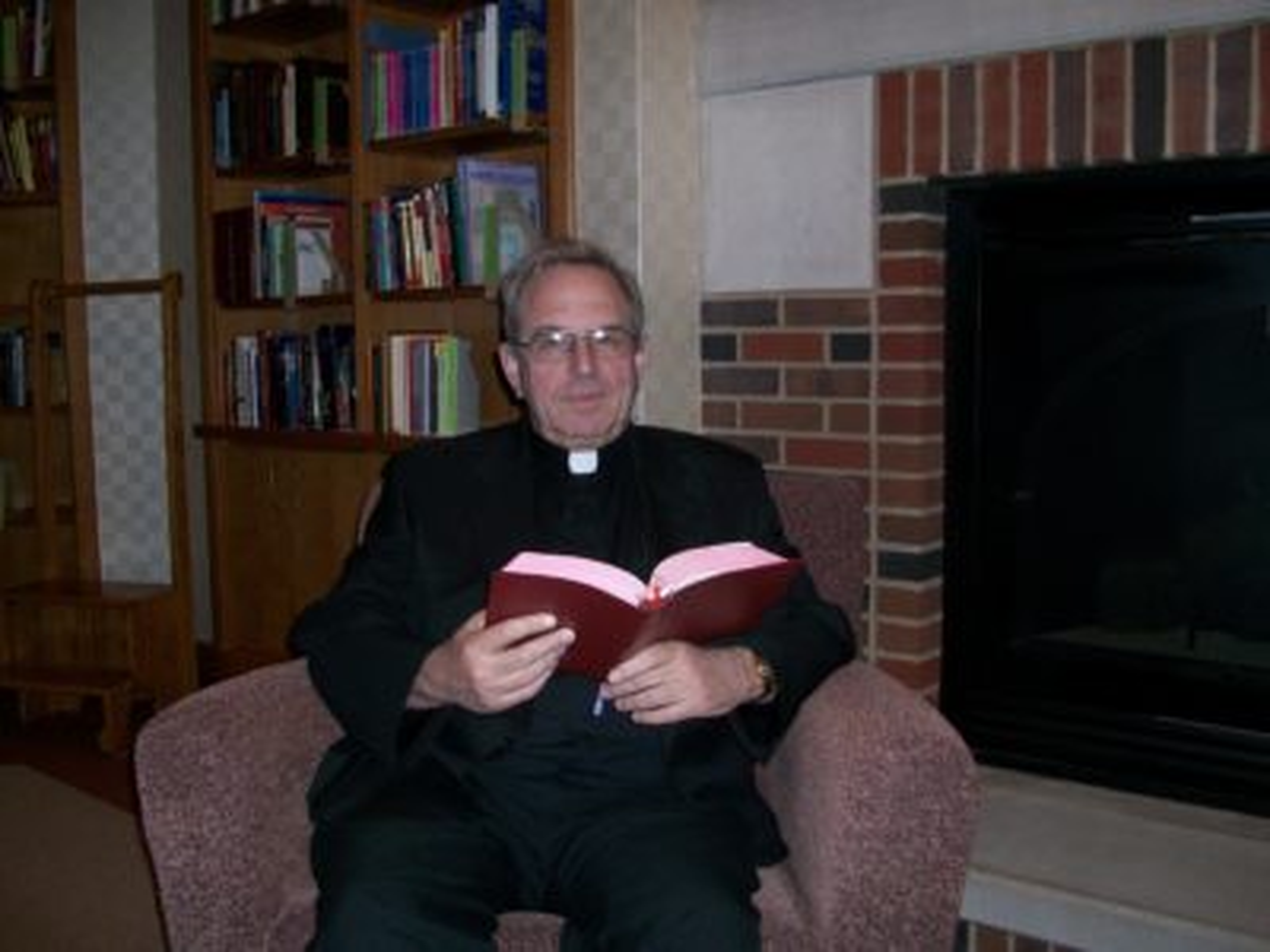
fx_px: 1247
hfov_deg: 54.0
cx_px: 635
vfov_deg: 41.8
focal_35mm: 34
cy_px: 476
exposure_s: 1/60
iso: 64
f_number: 2.8
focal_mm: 5.7
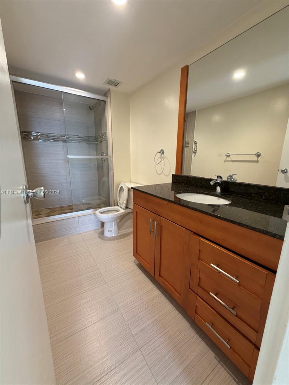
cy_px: 192
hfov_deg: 85.7
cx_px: 144
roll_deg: -0.8
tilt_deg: -12.3
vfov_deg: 102.1
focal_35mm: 14
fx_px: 156
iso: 160
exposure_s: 1/60
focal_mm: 2.22
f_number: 2.2
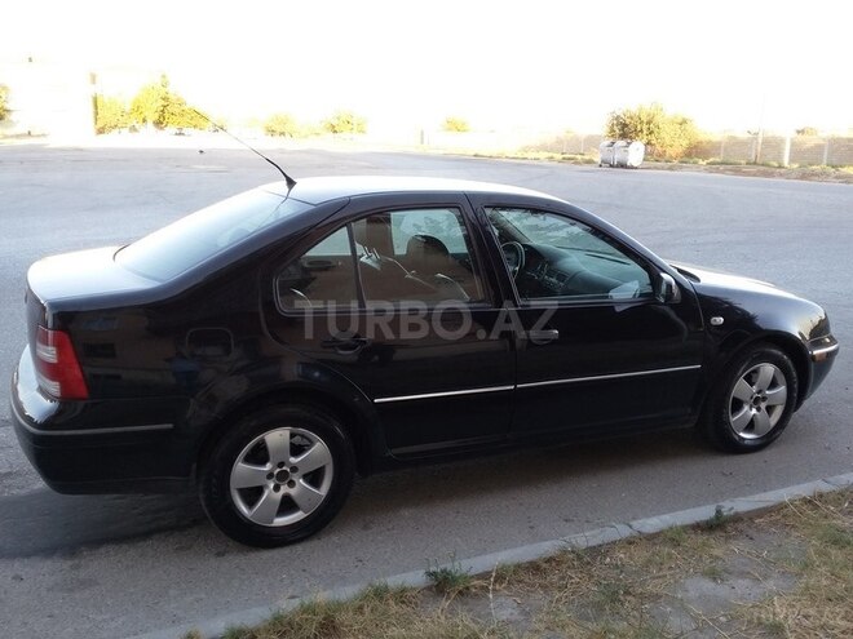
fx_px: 764
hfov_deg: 58.4
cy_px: 320
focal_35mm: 31
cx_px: 426
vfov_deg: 45.4
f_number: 2.2
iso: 64
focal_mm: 3.3
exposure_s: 1/100
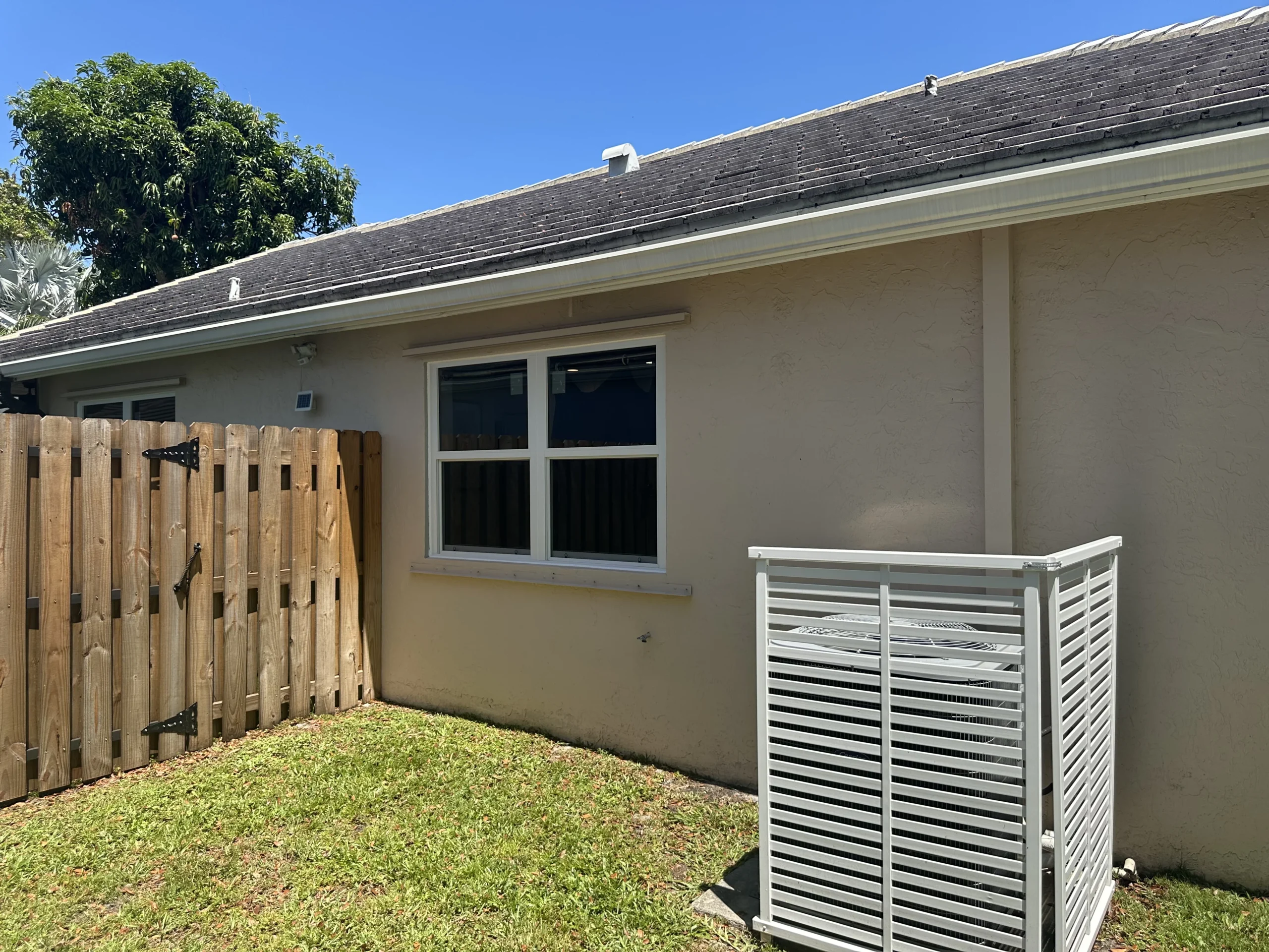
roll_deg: +0.2
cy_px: 476
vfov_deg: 56.8
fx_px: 880
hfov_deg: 71.6
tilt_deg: +2.8
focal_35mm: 24
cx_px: 634
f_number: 1.8
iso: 80
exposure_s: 1/2660
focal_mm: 6.9
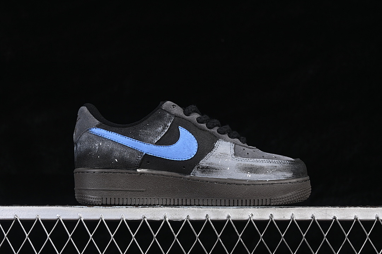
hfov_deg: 27.0
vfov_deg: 18.2
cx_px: 191
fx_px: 796
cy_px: 127
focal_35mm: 75
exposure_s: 1/60
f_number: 6.3
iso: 160
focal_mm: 50
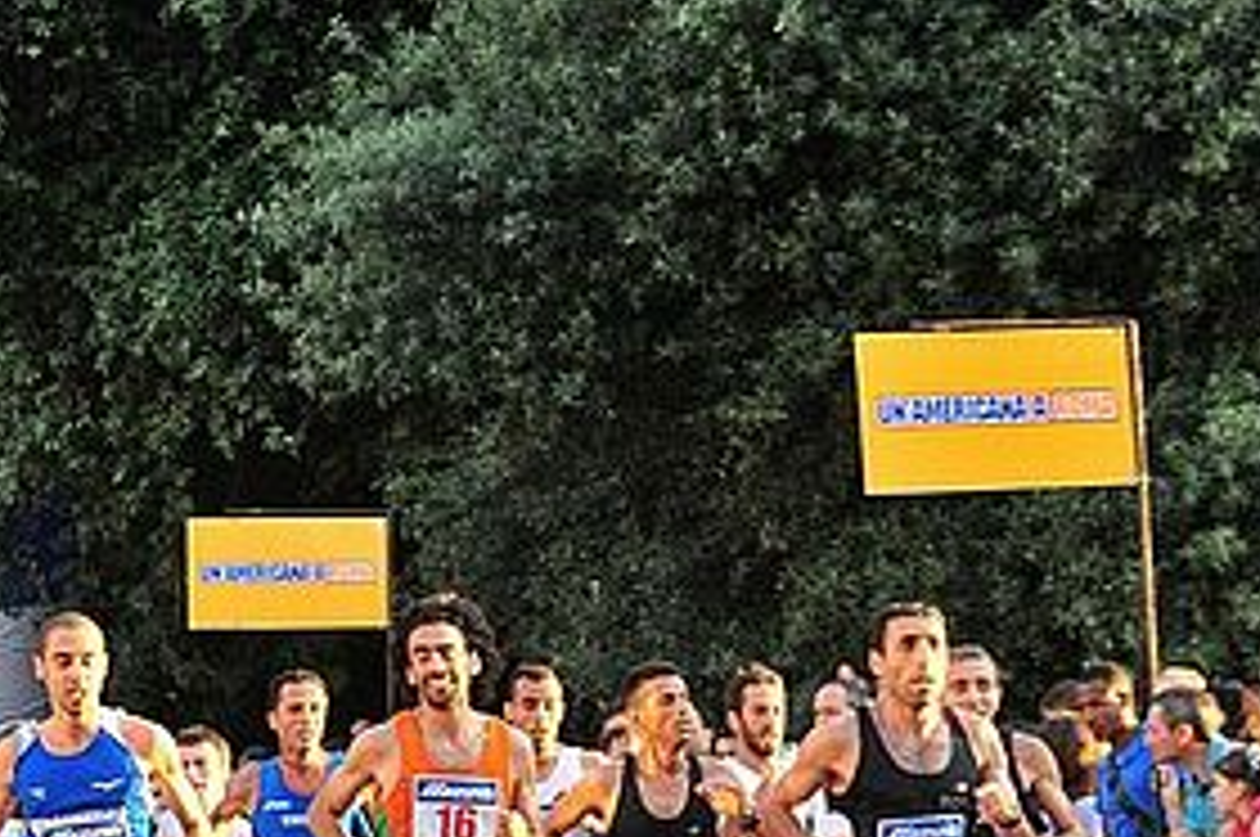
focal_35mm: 197
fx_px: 6887
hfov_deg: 10.4
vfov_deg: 6.9
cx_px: 99
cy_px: 889
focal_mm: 92
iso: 1600
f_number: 7.1
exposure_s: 1/400
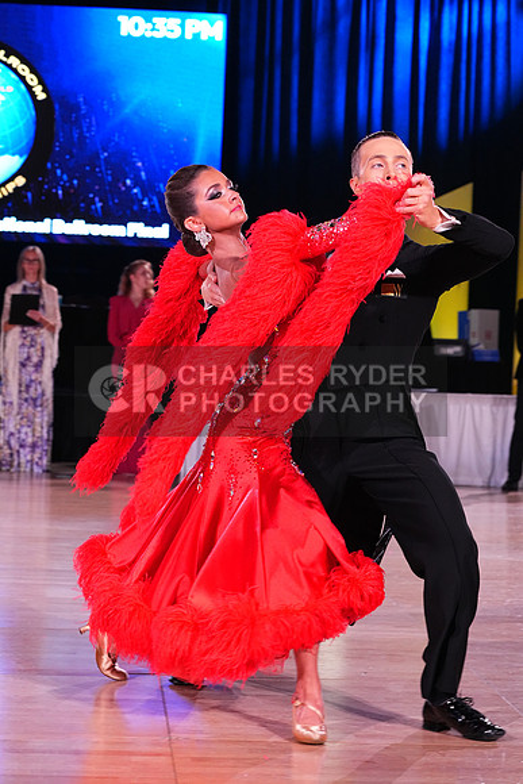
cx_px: 262
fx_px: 1938
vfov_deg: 22.9
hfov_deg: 15.4
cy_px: 392
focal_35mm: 89
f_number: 6.3
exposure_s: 1/200
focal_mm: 89
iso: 4000
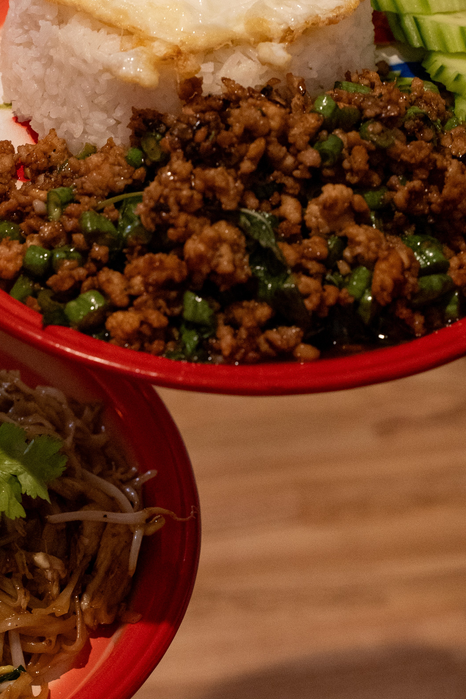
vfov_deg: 20.8
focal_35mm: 98
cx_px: 48
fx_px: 1903
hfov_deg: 13.8
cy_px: 251
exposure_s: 1/80
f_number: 5.6
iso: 3200
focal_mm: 53
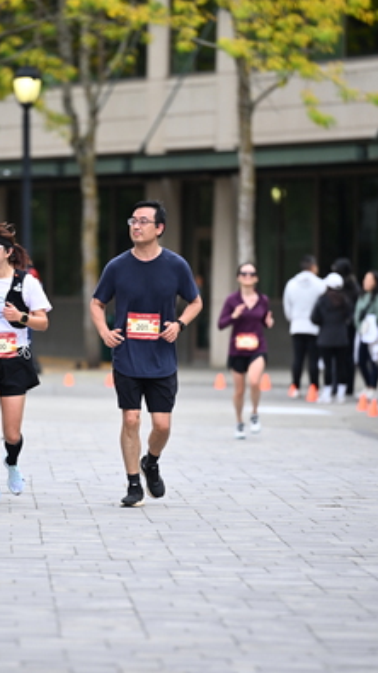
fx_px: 5206
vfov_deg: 7.4
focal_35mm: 292
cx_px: 103
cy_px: 337
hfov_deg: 4.2
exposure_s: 1/2000
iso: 640
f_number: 2.8
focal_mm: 200
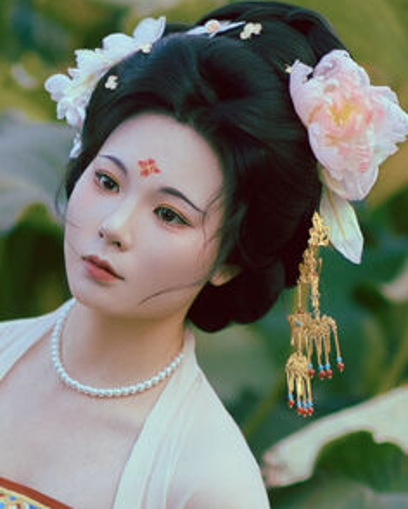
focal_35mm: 487
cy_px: 813
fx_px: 7351
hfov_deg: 3.2
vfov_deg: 4.0
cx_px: 14
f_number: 1.6
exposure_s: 1/500
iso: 100
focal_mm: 85
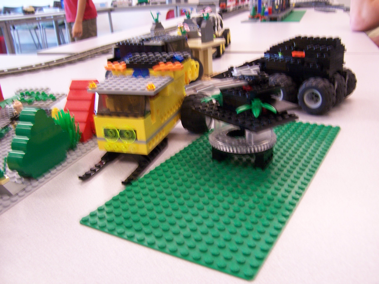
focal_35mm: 33
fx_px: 361
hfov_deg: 55.4
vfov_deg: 42.9
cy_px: 142
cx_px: 190
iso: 140
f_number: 3.4
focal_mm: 5.5
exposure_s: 1/10
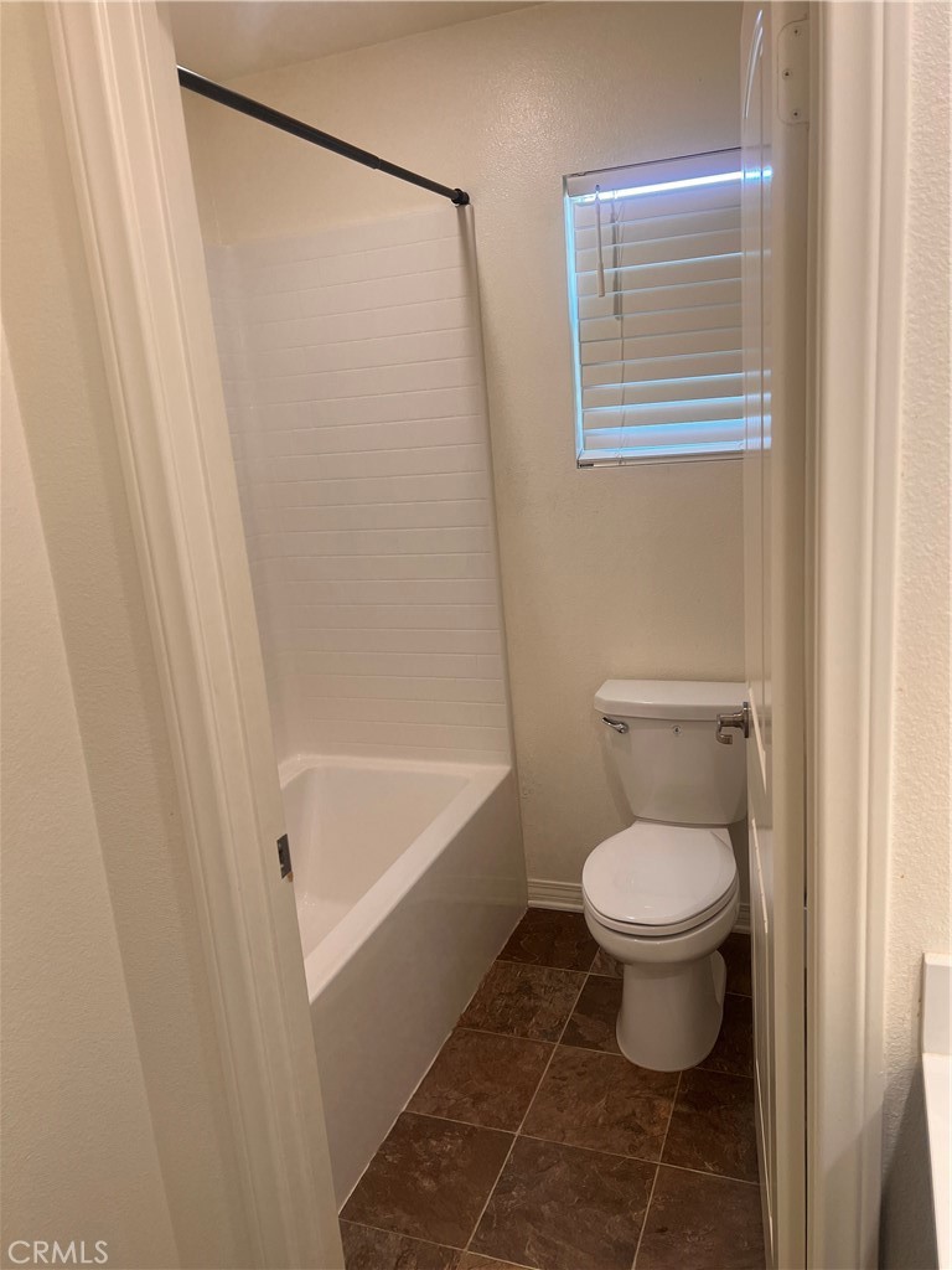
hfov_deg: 53.1
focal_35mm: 26
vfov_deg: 67.3
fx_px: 953
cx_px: 476
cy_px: 635
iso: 80
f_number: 1.5
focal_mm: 5.7
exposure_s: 1/120
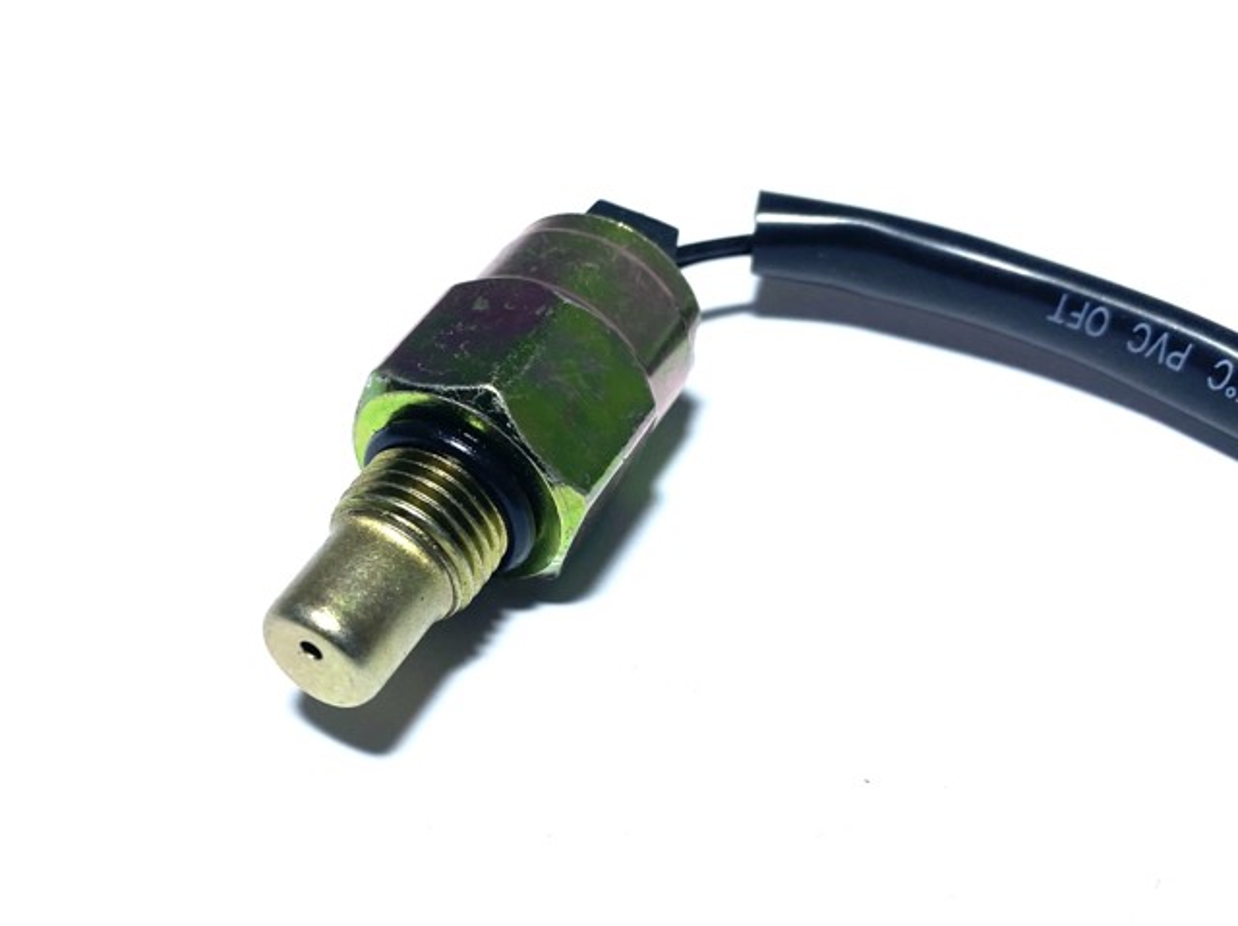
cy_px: 463
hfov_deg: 67.3
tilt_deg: -47.2
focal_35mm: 26
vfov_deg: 53.0
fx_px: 929
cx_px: 619
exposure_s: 1/100
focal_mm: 4.25
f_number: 1.8
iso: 40
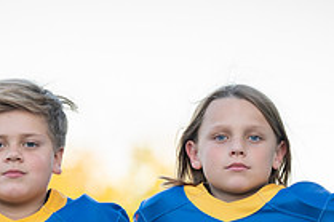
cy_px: 268
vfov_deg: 3.9
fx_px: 3263
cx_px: 140
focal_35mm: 352
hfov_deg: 5.9
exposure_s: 1/320
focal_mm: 120
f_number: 2.8
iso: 320
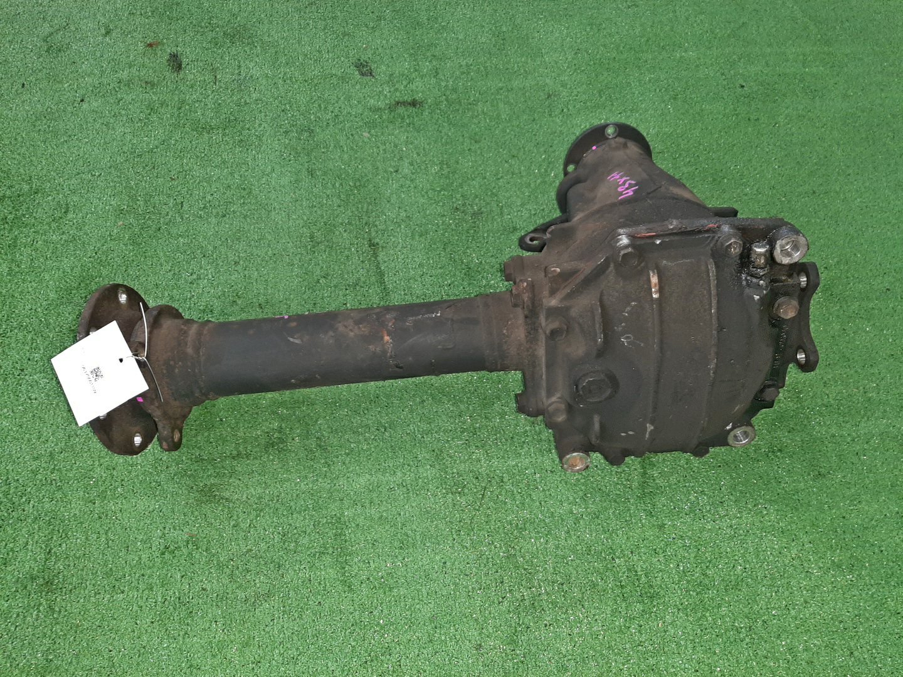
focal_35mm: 26
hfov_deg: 67.3
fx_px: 678
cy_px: 338
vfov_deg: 53.1
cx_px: 452
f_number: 1.7
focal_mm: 3.93
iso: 190
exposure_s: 1/50
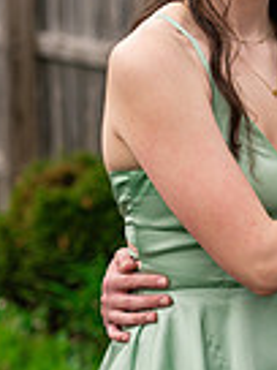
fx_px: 2881
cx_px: 391
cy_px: 207
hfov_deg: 5.5
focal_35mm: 270
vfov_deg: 7.3
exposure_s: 1/800
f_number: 3.5
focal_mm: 85
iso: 400
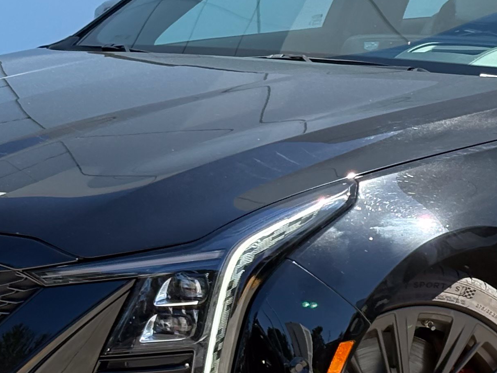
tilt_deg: -7.1
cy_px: 255
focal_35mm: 173
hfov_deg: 11.4
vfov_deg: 8.6
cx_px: 377
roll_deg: -0.7
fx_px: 2484
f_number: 1.6
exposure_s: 1/1287
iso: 50
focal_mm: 5.96
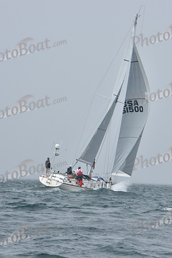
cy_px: 131
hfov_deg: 4.9
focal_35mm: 279
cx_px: 99
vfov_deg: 7.4
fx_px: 2001
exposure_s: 1/800
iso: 250
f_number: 11
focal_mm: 200
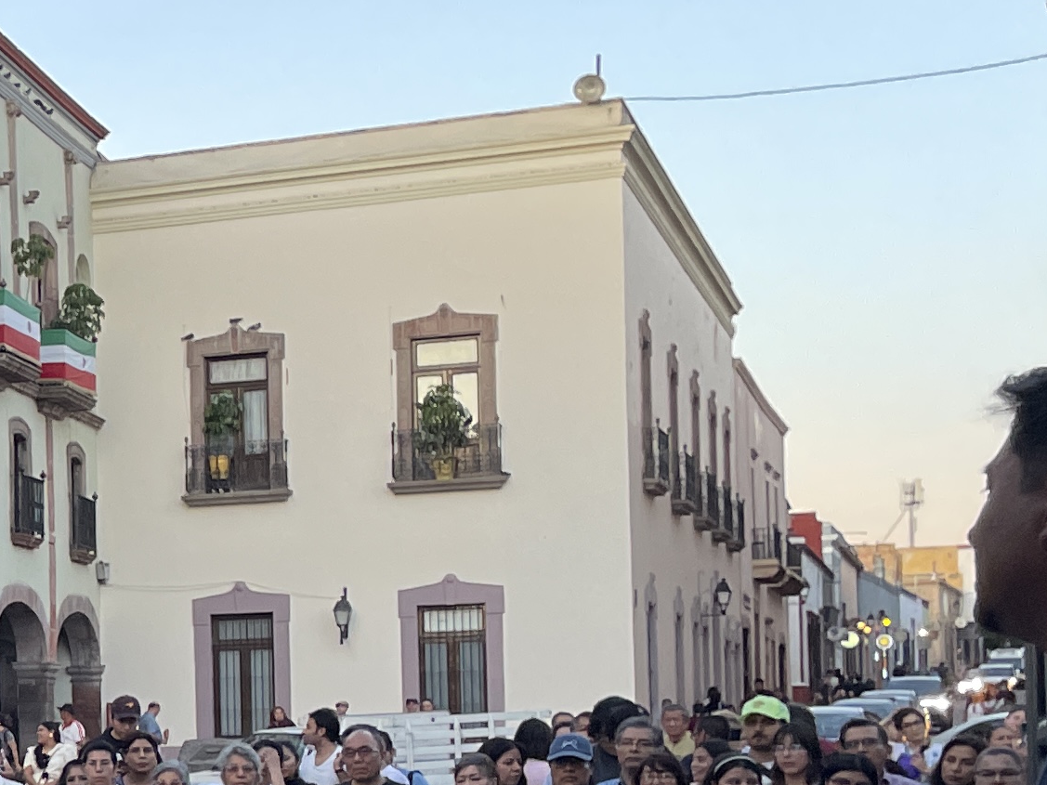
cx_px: -673
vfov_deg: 15.7
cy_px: 725
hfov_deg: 18.0
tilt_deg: +2.6
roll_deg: +0.6
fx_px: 2813
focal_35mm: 93
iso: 125
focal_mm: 4.2
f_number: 1.6
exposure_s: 1/118
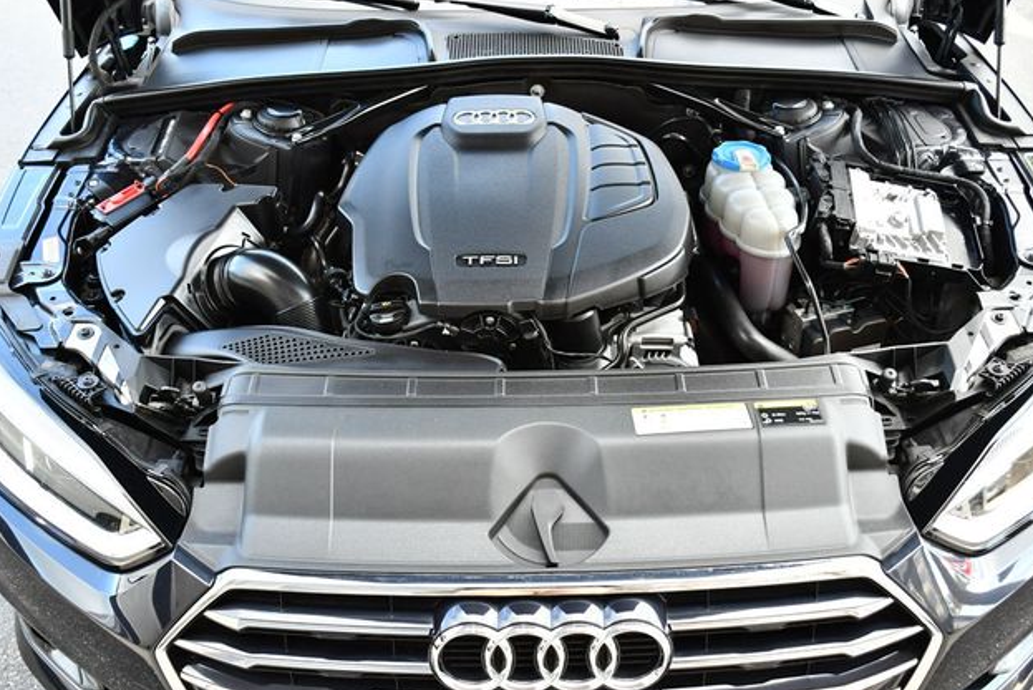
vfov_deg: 36.0
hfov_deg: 51.9
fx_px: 1062
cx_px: 527
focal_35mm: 37
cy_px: 347
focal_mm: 18
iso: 560
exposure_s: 1/250
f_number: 3.5
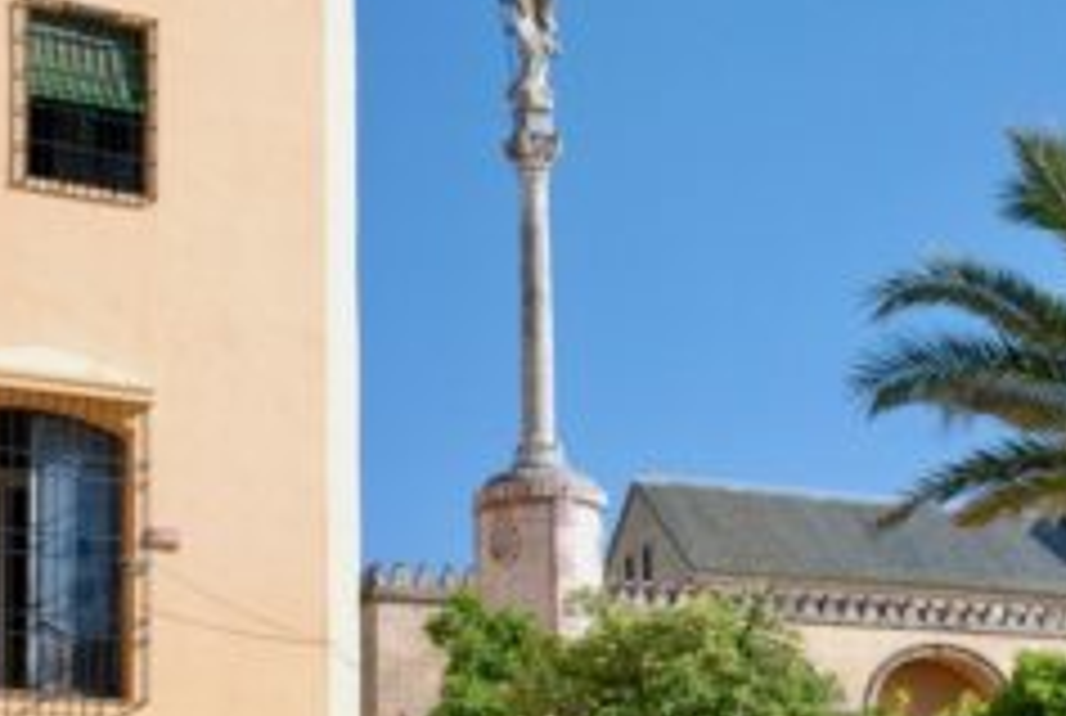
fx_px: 2909
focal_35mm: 98
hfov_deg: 20.1
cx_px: 1066
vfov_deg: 13.9
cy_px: 664
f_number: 13
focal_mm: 31
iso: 1000
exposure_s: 1/640
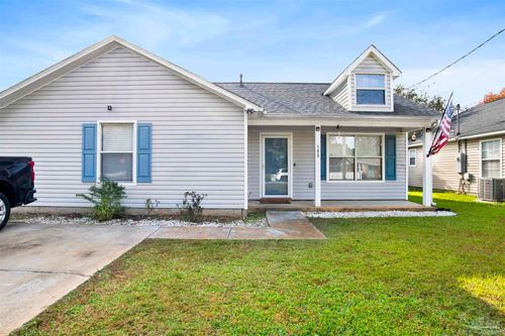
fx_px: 252
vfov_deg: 67.3
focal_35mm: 18
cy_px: 168
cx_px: 252
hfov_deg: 90.0
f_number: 11
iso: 200
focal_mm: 18
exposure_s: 1/50
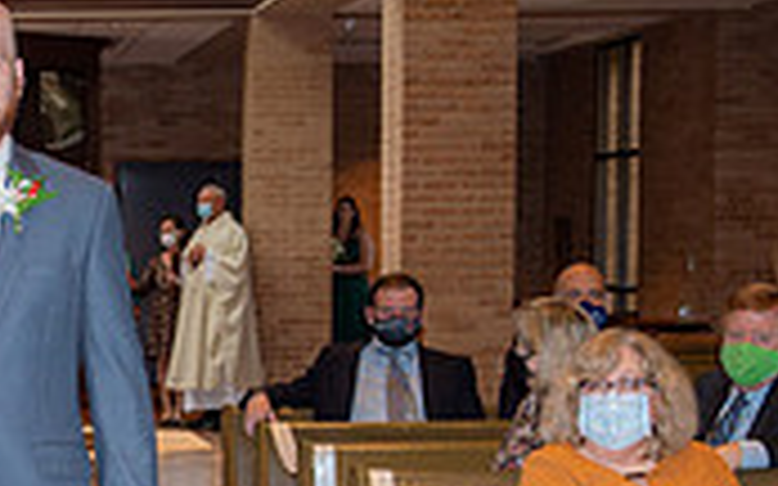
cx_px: 4
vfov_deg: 10.0
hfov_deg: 15.8
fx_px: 2755
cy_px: 526
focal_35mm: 130
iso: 1250
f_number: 5.6
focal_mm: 38
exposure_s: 1/160
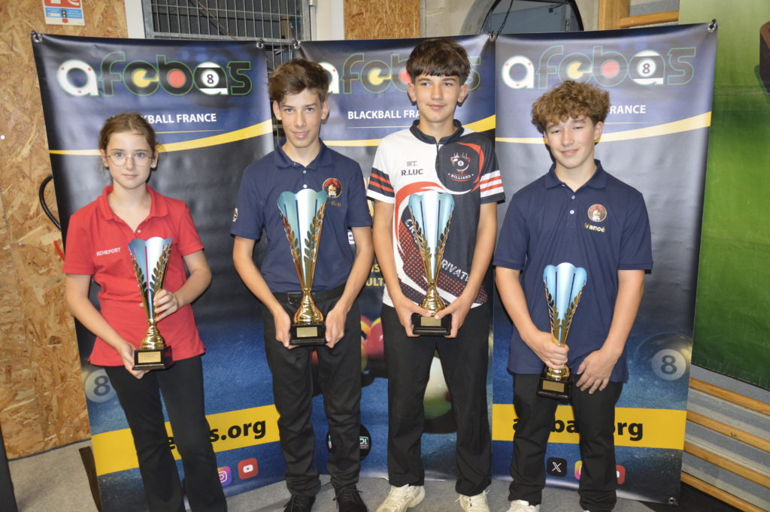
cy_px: 256
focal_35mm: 27
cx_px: 385
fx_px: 577
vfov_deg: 47.9
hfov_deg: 67.4
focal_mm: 18
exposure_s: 1/60
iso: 1000
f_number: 3.5
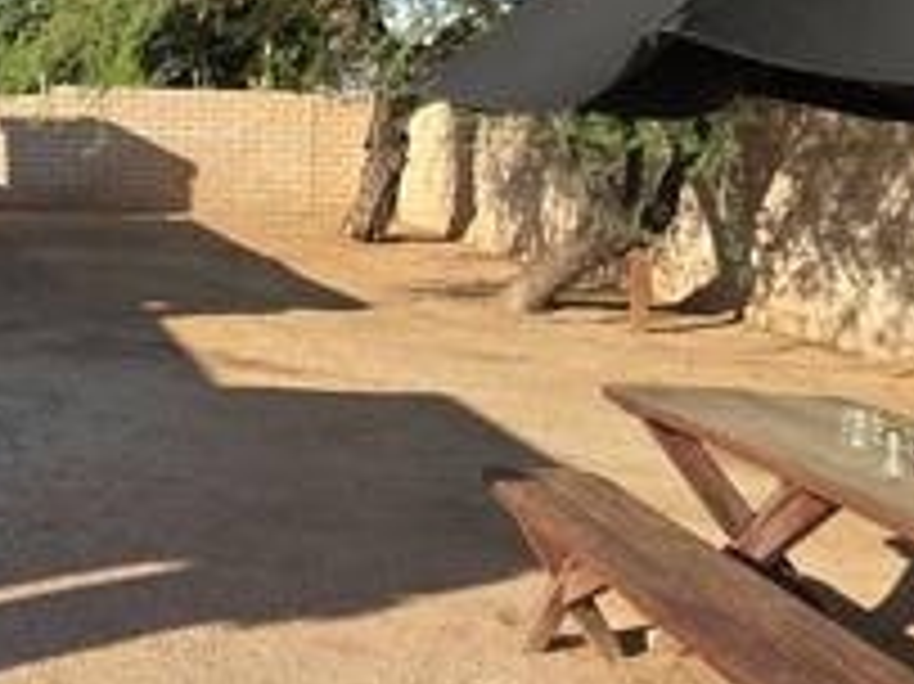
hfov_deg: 38.0
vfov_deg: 33.5
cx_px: -95
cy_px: 86
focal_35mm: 41
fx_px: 1082
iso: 40
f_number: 1.9
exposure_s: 1/1117
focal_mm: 2.2
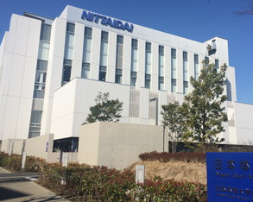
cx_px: 155
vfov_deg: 37.2
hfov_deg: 45.5
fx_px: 299
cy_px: 83
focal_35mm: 40
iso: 40
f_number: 2.2
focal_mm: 4.12
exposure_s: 1/3731
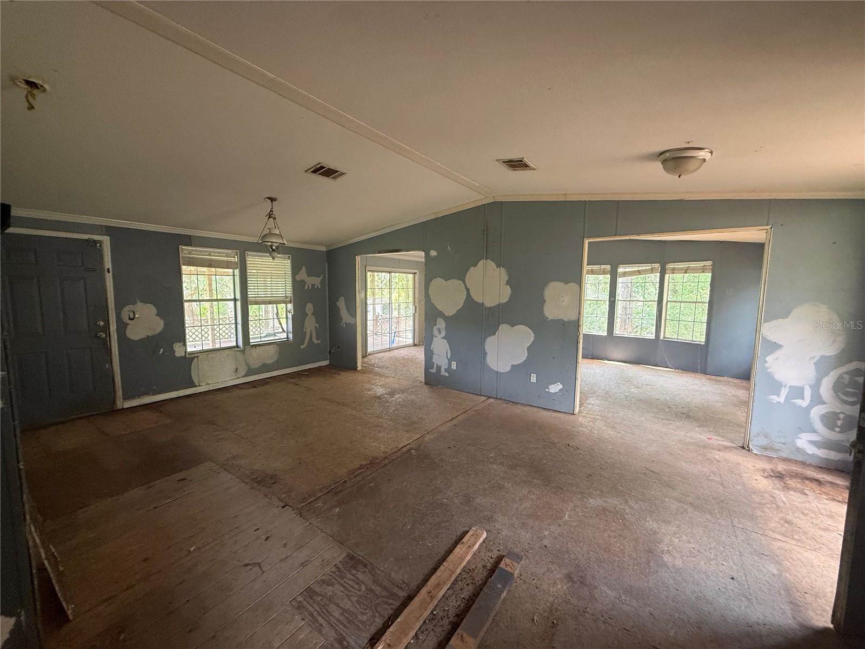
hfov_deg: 102.1
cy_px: 324
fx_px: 350
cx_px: 432
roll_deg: -1.1
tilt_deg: -5.7
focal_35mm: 14
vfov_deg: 85.7
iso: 320
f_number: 2.2
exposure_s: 1/84
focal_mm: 2.22
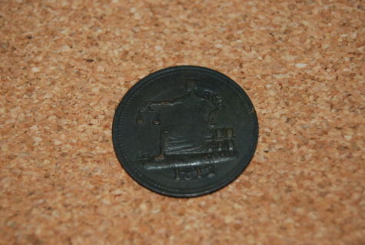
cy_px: 122
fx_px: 837
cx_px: 182
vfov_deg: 16.6
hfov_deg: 24.6
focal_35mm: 82
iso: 200
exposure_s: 1/60
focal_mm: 55
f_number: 5.6
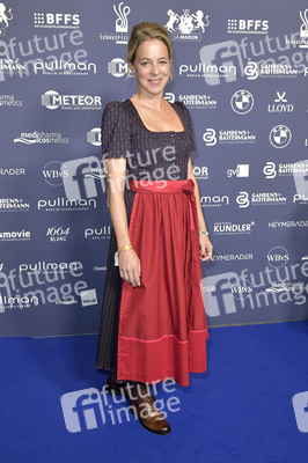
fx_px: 411
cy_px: 232
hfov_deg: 41.0
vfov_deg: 58.8
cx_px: 154
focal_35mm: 32
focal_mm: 32
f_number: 6.3
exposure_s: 1/200
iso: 2000
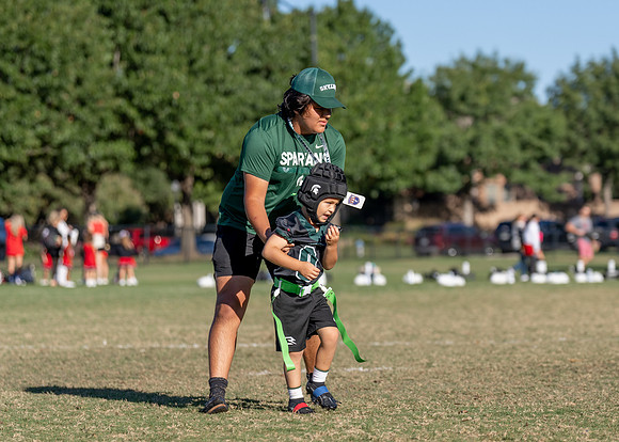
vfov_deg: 9.4
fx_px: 2697
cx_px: 360
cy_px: 224
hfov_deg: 13.1
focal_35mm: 153
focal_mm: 111
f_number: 2.8
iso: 100
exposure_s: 1/2000
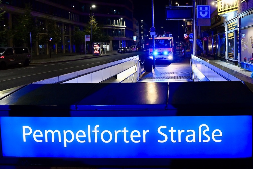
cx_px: 126
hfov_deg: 73.7
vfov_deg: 53.1
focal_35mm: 24
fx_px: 169
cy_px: 84
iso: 4000
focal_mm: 24
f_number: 4.5
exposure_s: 1/125
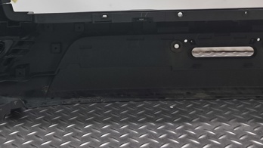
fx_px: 377
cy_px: -1
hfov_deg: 37.7
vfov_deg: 21.4
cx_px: 73
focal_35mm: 54
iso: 100
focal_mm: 4
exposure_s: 1/50
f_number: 1.8
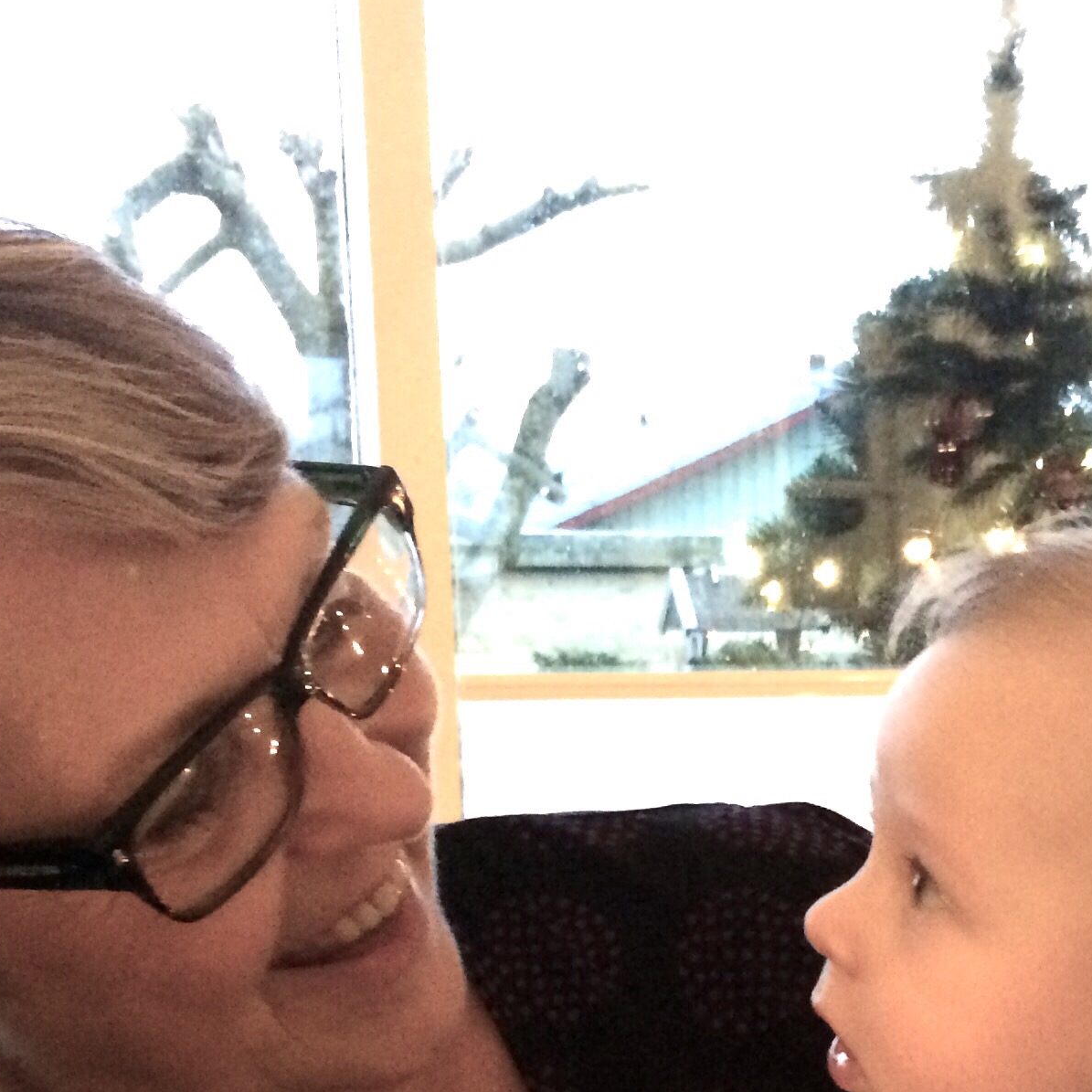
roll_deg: -0.9
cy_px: 1108
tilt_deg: -13.5
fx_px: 2498
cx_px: 922
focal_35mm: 70
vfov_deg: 23.6
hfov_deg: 24.1
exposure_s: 1/17
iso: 500
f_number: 2.2
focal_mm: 4.15
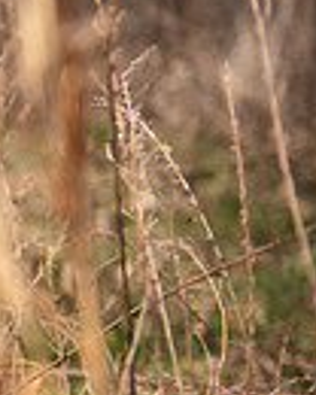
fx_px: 1765
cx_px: -538
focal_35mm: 151
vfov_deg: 12.7
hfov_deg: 8.9
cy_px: 302
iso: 100
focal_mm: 36
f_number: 2.8
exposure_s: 1/2500
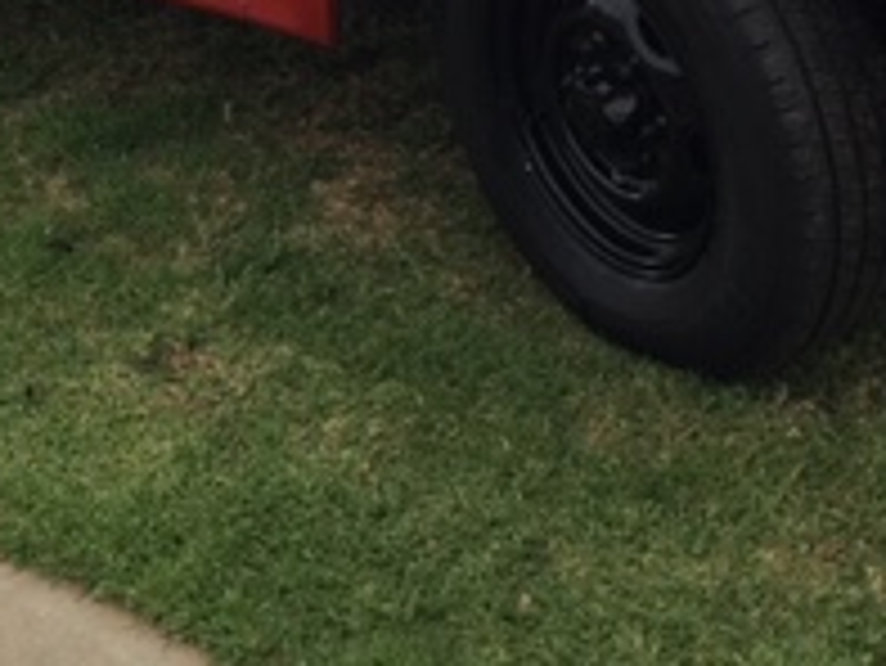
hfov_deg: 20.8
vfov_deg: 14.9
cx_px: 301
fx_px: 2407
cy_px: -252
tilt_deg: -11.6
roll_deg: +9.2
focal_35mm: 94
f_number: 2.2
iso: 25
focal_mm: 4.15
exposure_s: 1/105
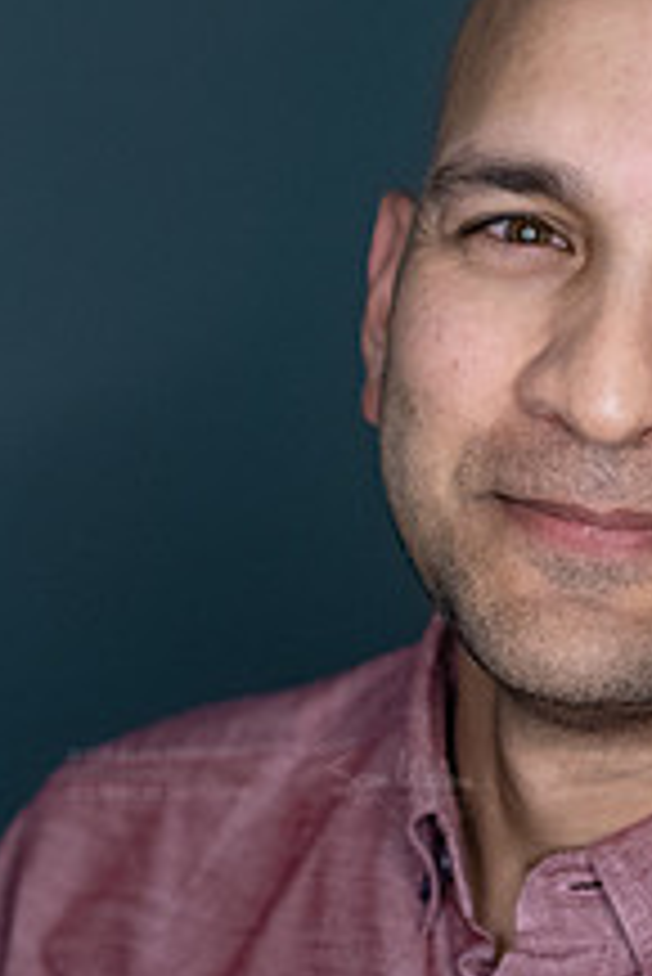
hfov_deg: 7.8
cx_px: 665
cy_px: 706
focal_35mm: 176
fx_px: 4773
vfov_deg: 11.6
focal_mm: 85
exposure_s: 1/320
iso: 2000
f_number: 3.5
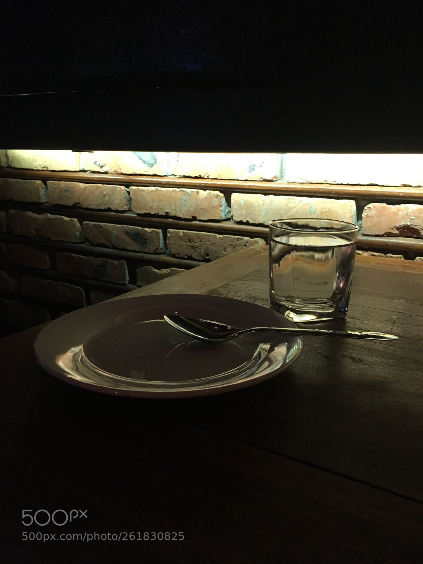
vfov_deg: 61.7
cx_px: 212
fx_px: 472
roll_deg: +0.0
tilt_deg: -15.1
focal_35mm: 29
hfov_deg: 48.2
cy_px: 282
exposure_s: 1/17
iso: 200
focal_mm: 4.15
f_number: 2.2
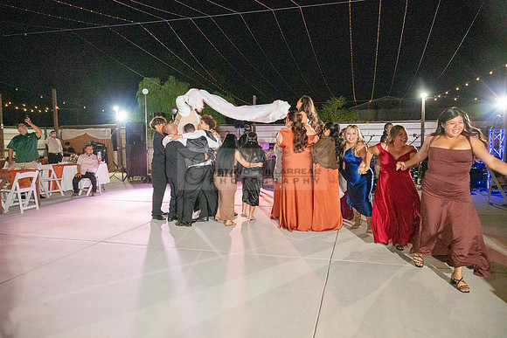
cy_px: 169
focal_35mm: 28
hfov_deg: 66.4
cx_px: 254
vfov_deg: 47.2
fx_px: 387
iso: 4000
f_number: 4
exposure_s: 1/320
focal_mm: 27.5
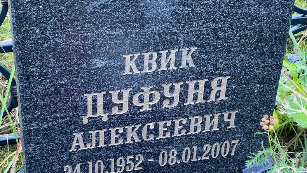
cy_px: 92
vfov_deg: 14.2
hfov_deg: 25.0
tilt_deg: -37.4
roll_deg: -3.6
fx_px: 692
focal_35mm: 85
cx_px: 152
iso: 400
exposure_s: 1/60
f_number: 2.8
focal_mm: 9
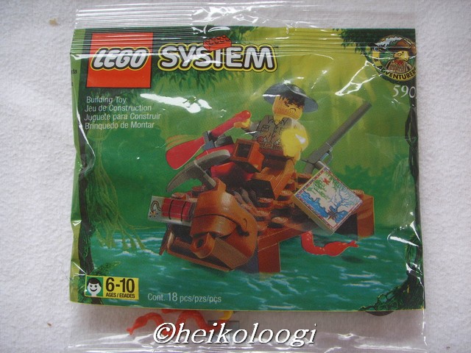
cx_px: 236
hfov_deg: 47.9
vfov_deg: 36.8
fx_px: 531
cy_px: 176
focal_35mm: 39
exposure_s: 1/60
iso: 100
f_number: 3.5
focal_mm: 6.6
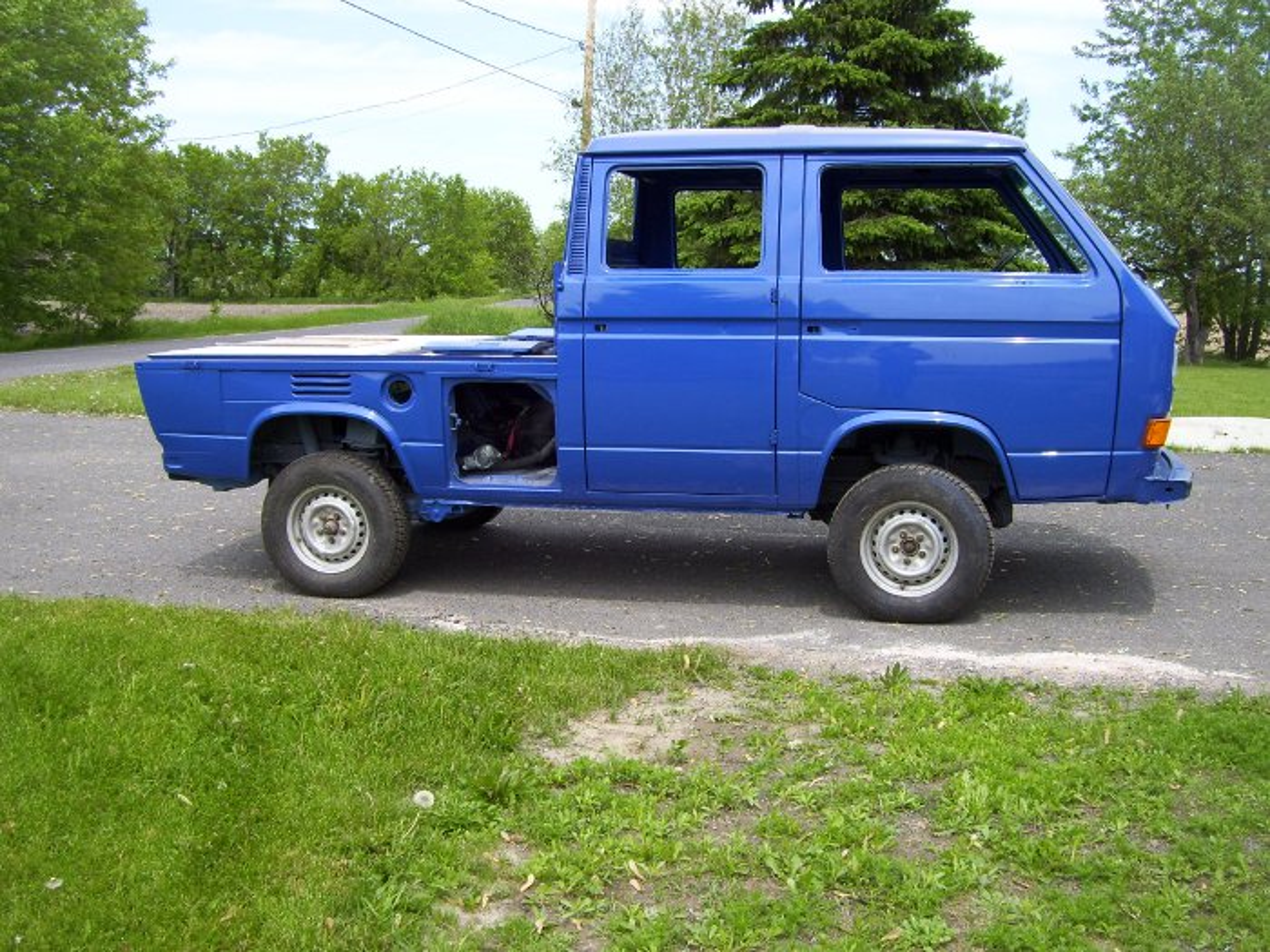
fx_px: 1321
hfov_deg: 51.4
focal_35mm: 36
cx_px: 635
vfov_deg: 39.7
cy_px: 476
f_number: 4.8
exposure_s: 1/200
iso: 80
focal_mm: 6
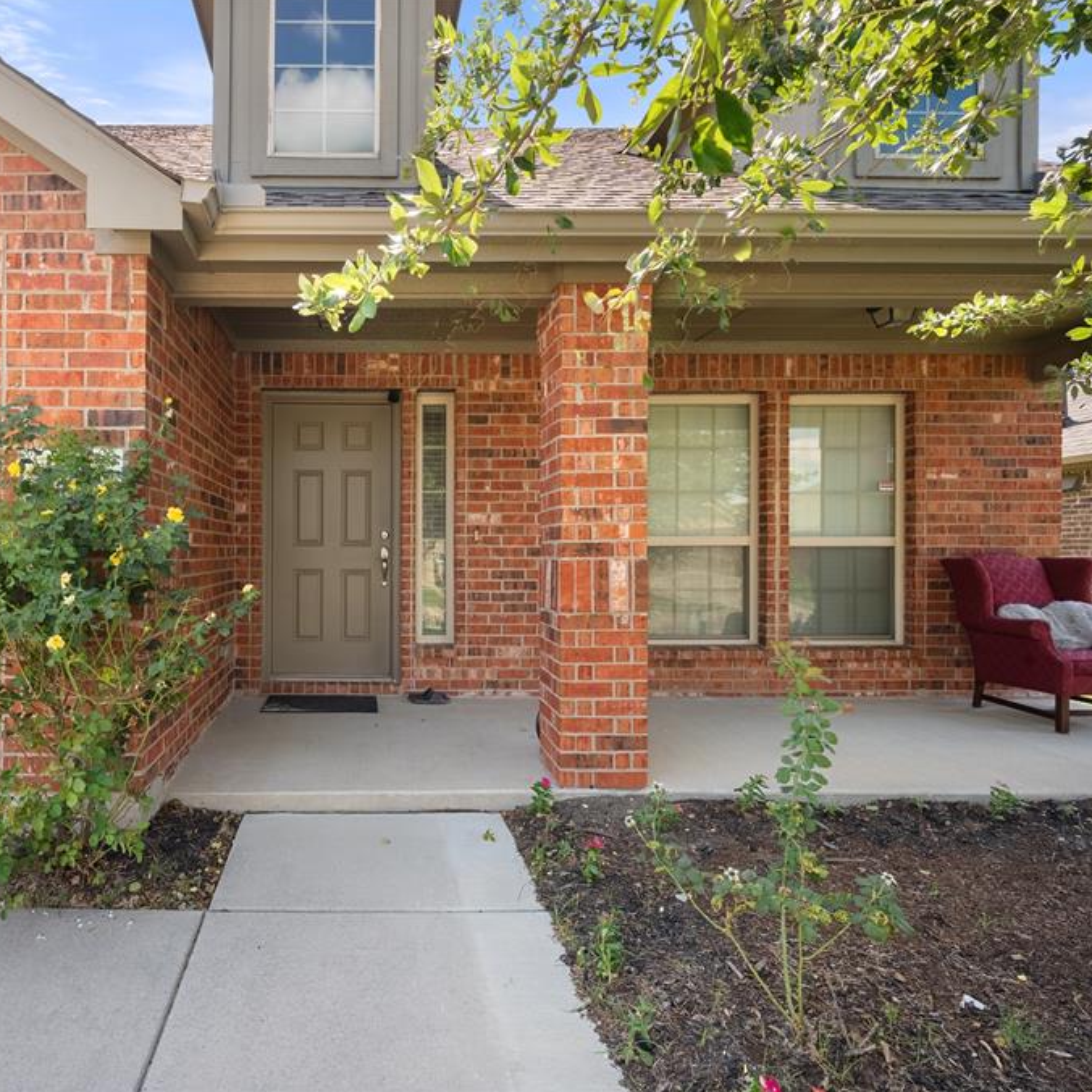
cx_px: 396
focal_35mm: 18
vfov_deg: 80.7
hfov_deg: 78.9
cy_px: 545
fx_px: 642
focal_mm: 14
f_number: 11
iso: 800
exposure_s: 1/1600
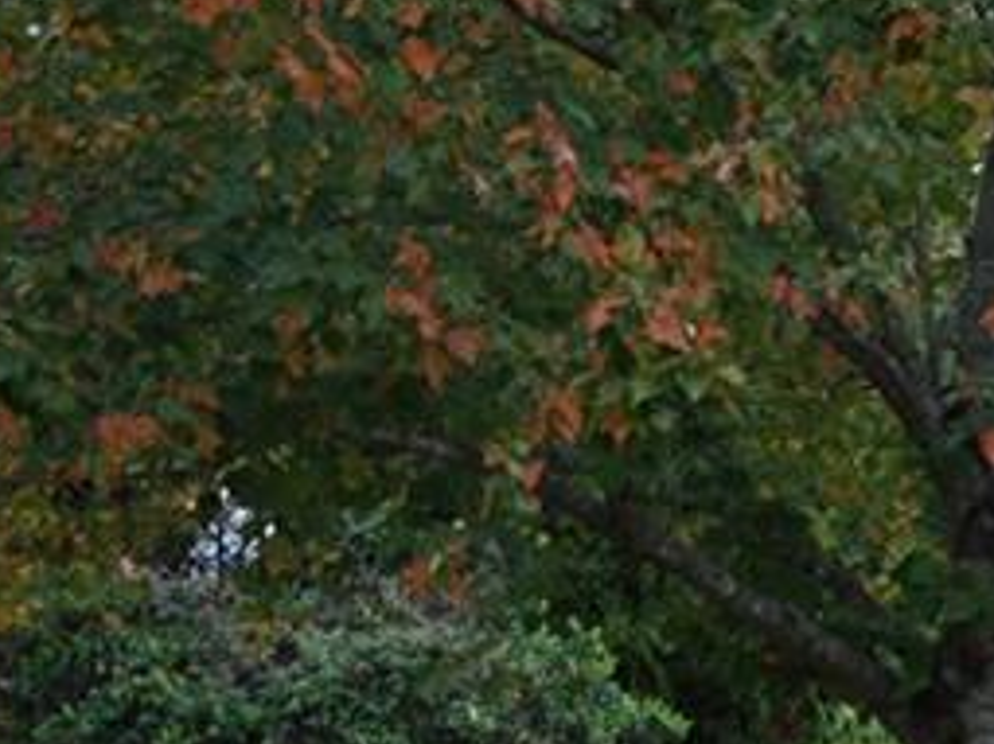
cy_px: 1122
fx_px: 3329
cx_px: 1134
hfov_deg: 16.4
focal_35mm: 116
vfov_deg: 12.2
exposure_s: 1/60
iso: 100
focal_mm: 20
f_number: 5.6
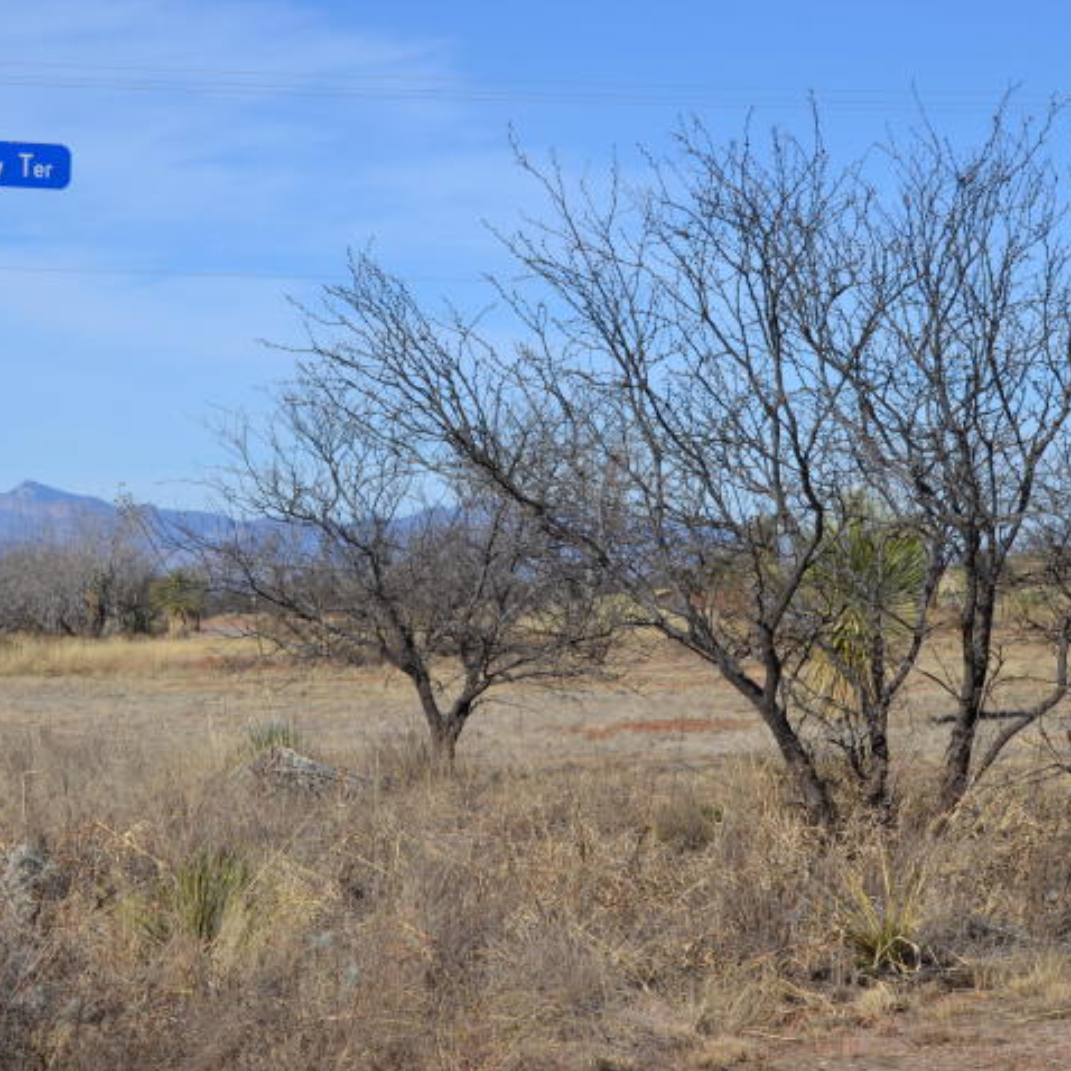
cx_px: 347
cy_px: 536
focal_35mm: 106
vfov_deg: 16.5
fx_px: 3698
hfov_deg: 16.4
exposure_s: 1/320
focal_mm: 55
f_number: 9
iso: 100
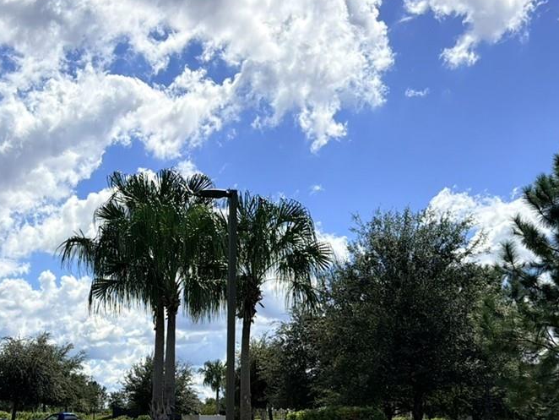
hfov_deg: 32.8
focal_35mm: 58
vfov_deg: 24.8
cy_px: 337
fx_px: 937
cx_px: 171
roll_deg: -1.9
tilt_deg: +4.9
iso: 80
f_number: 1.78
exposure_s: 1/11905
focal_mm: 6.76
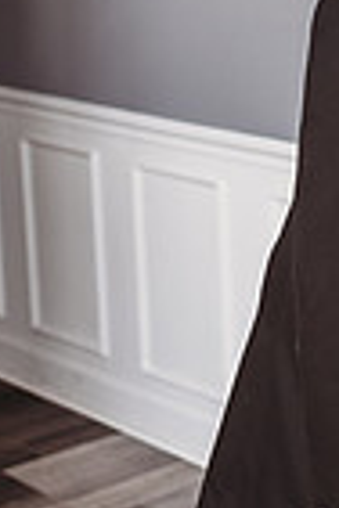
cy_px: 124
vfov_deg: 19.9
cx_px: 564
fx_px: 1441
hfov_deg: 12.5
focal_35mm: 102
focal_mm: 24
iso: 200
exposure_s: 1/125
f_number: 2.2
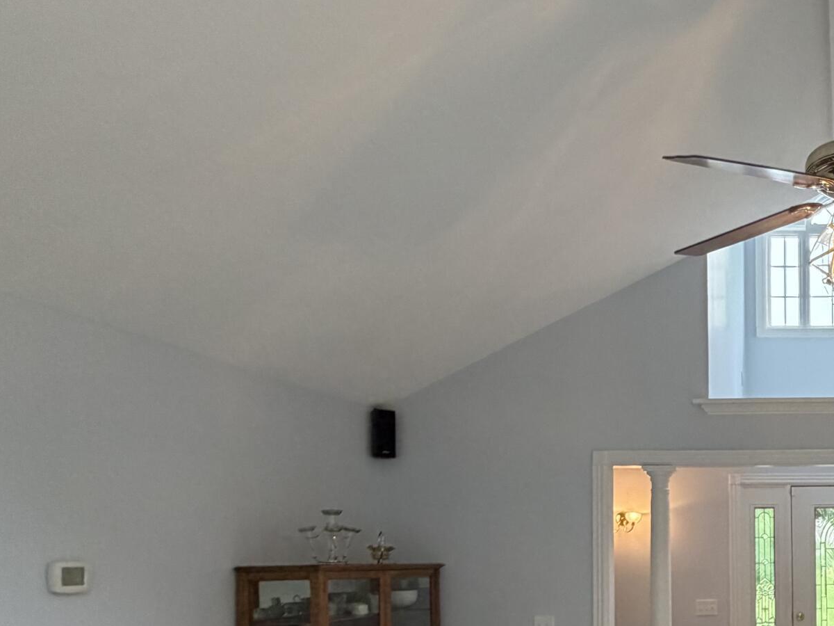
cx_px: 863
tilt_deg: +0.8
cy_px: 536
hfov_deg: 43.7
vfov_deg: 38.5
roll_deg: +1.1
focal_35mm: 35
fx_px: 843
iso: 320
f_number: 2.2
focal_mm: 2.22
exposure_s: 1/120
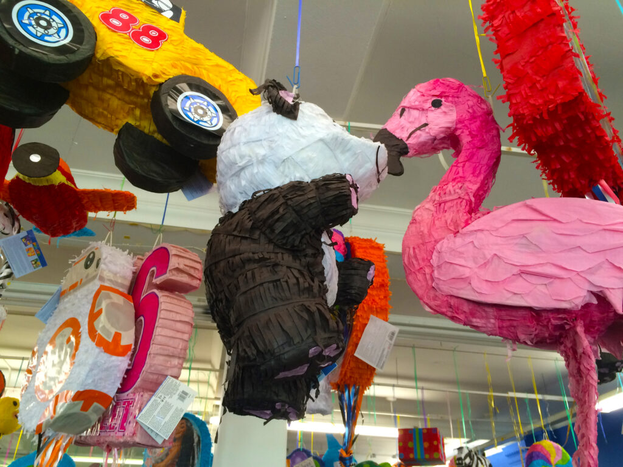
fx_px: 522
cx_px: 312
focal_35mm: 29
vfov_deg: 48.2
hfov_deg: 61.7
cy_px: 234
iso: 80
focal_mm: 4.15
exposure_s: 1/30
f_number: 2.2
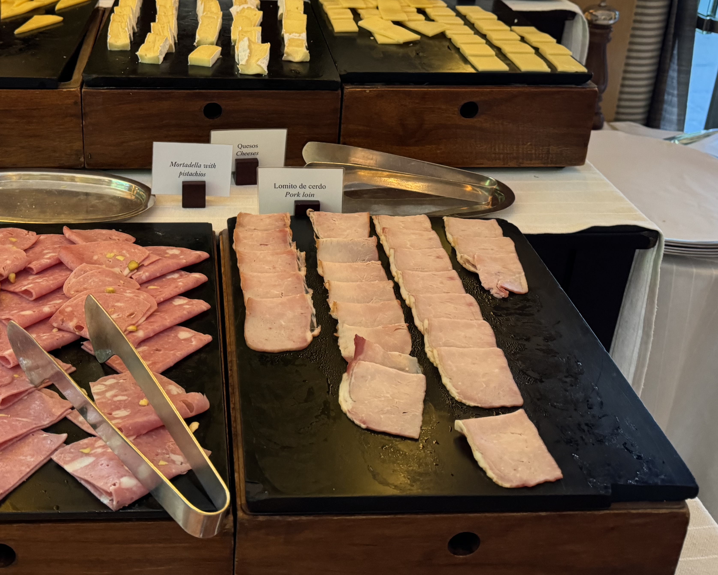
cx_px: 235
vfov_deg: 36.5
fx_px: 850
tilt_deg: -21.6
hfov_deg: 45.1
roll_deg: -2.9
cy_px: 147
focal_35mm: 40
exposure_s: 1/50
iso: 500
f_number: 1.78
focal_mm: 6.76
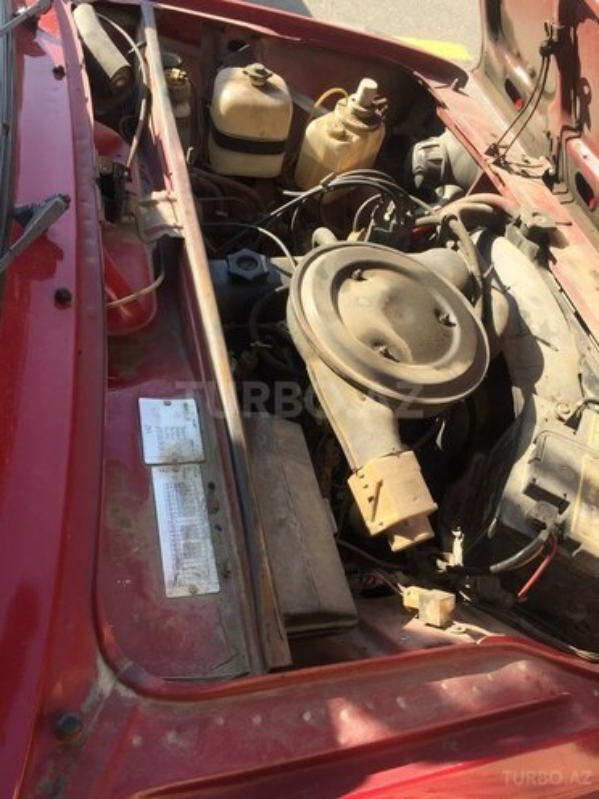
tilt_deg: -48.2
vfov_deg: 61.7
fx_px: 669
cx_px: 300
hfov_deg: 48.2
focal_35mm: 29
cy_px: 400
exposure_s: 1/460
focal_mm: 4.15
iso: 32
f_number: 2.2
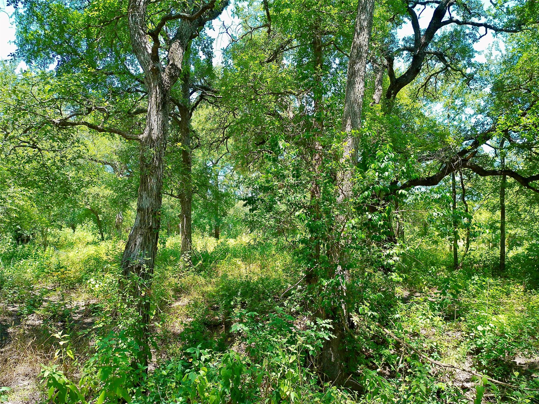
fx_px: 405
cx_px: 270
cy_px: 202
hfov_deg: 67.3
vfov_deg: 53.1
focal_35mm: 26
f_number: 2
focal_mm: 6.8
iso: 100
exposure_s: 1/267
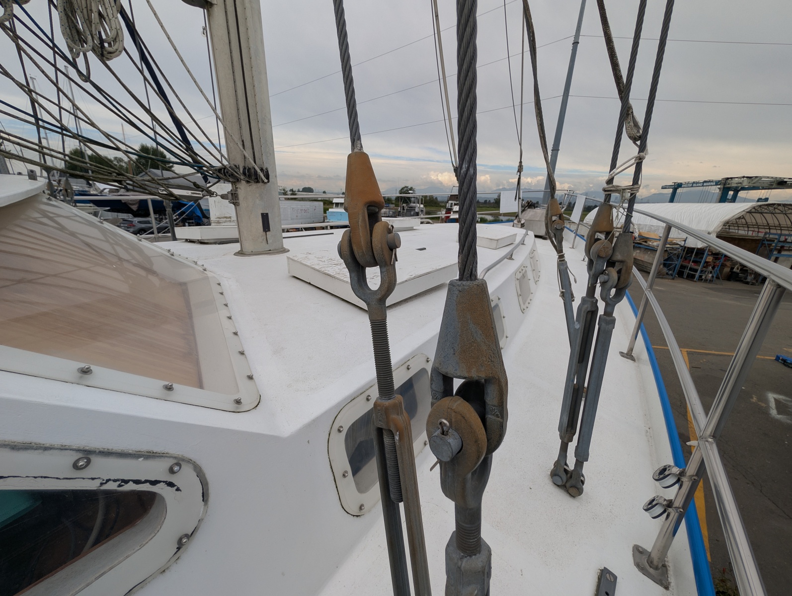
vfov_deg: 94.6
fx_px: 275
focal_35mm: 12
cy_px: 298
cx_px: 396
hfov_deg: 110.5
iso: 50
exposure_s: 1/2801
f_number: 1.7
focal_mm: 2.02
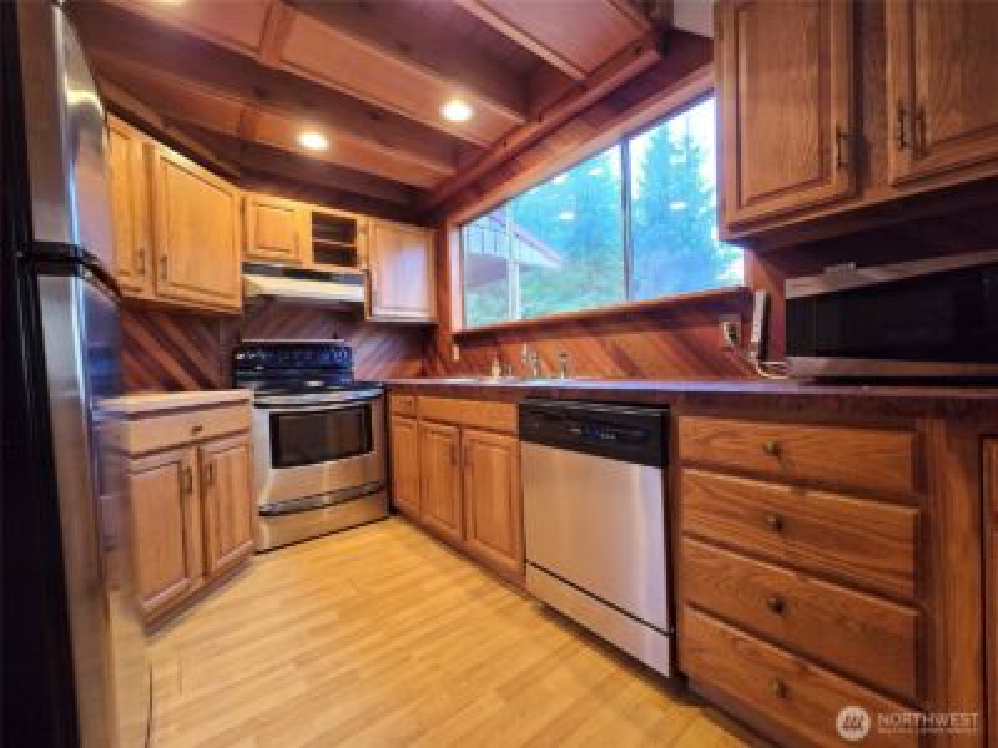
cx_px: 499
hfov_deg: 106.2
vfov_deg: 89.9
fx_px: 375
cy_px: 374
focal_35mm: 13
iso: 250
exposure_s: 1/60
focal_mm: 2.2
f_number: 2.2
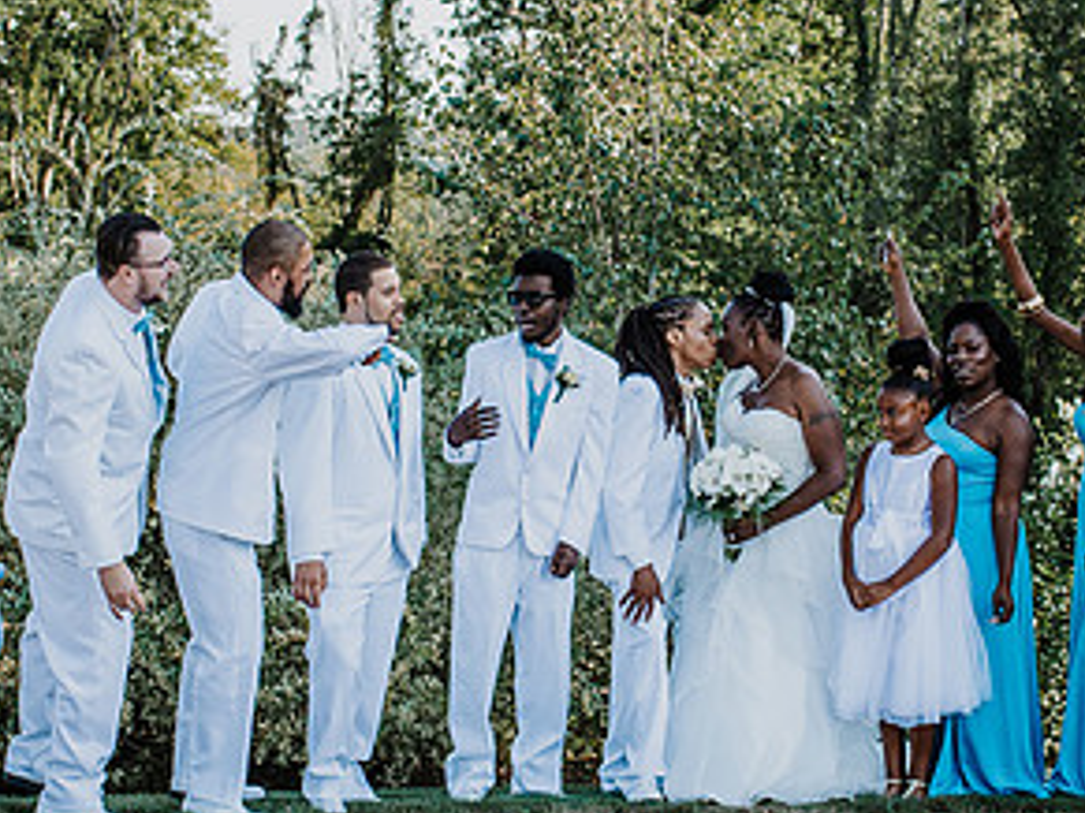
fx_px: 2726
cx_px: 572
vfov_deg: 17.0
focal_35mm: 87
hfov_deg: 22.5
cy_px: 464
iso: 200
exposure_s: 1/1250
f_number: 3.2
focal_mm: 35
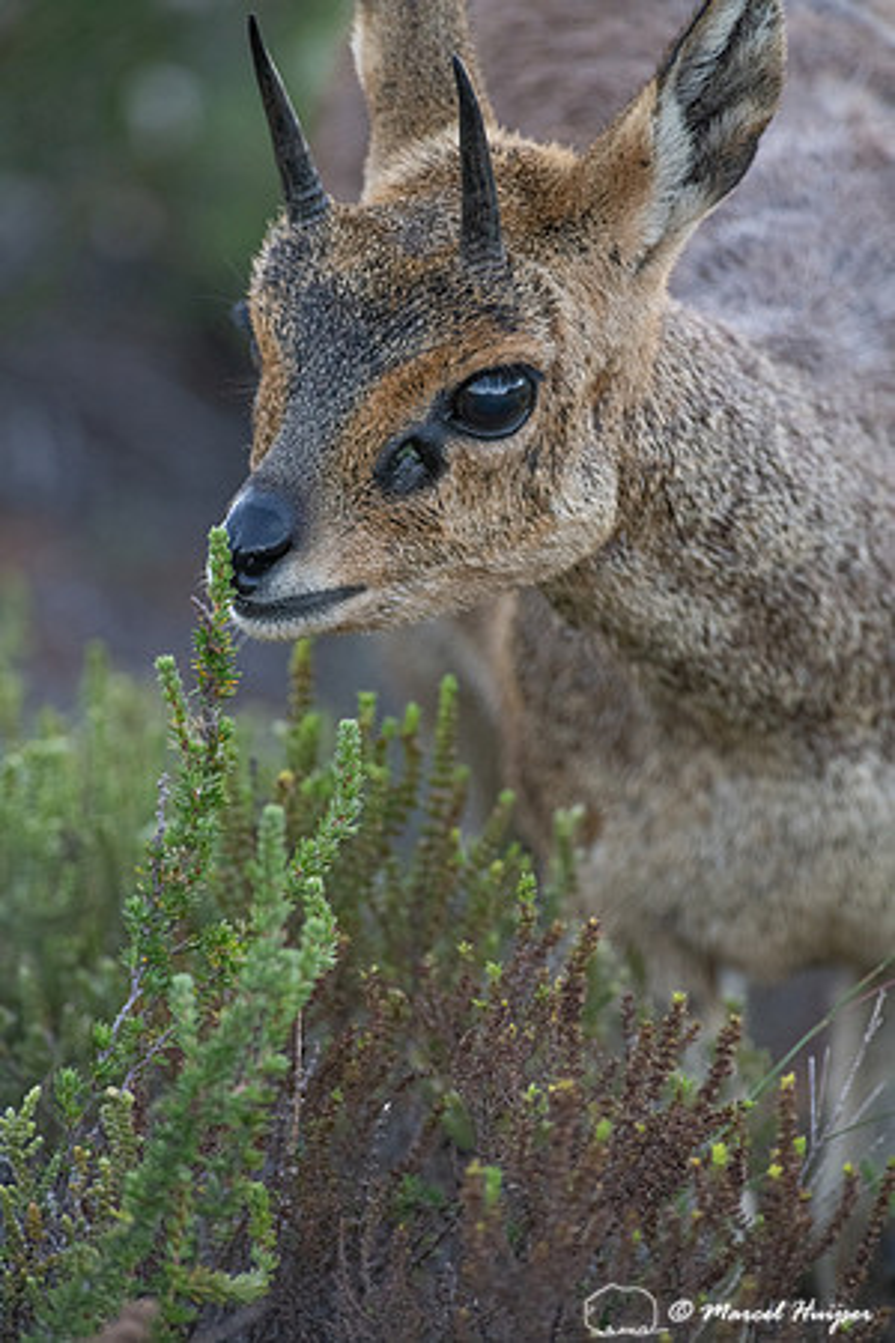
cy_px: 672
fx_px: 22373
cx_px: 448
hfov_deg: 2.3
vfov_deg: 3.4
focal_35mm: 600
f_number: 5.6
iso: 3200
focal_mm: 600
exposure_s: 1/160
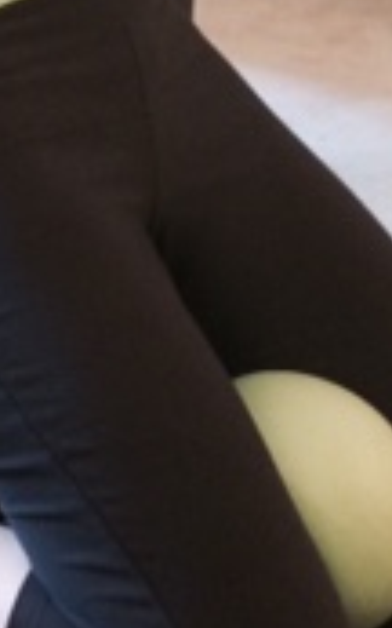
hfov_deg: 11.3
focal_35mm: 114
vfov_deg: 17.7
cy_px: -36
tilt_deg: -21.1
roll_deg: +0.9
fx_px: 1950
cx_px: -69
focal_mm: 4.15
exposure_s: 1/24
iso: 320
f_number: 2.2
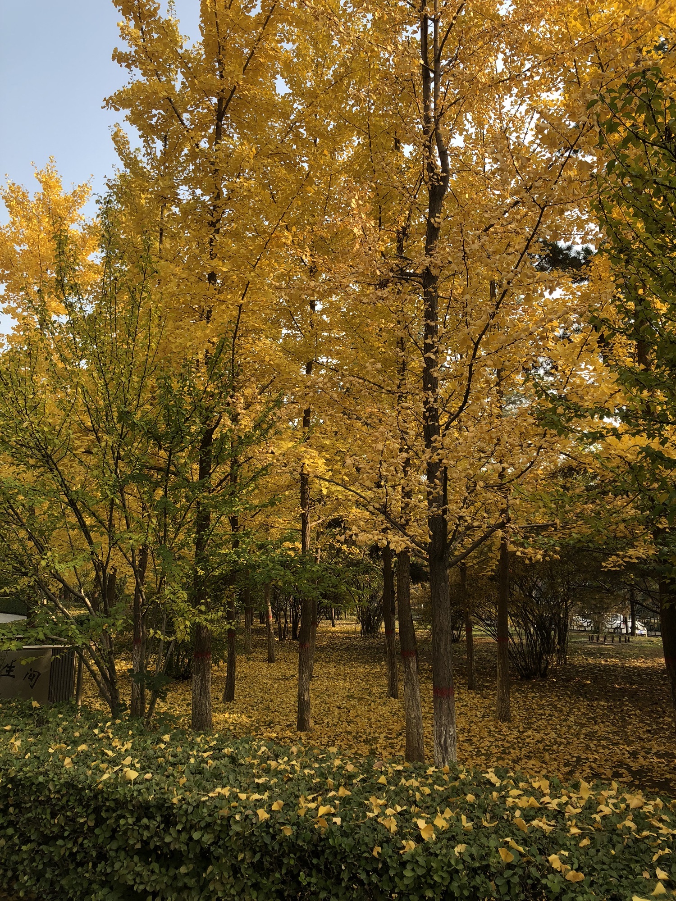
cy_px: 450
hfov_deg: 49.7
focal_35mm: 28
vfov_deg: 63.4
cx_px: 338
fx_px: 729
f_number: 1.8
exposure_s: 1/545
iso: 20
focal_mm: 3.99
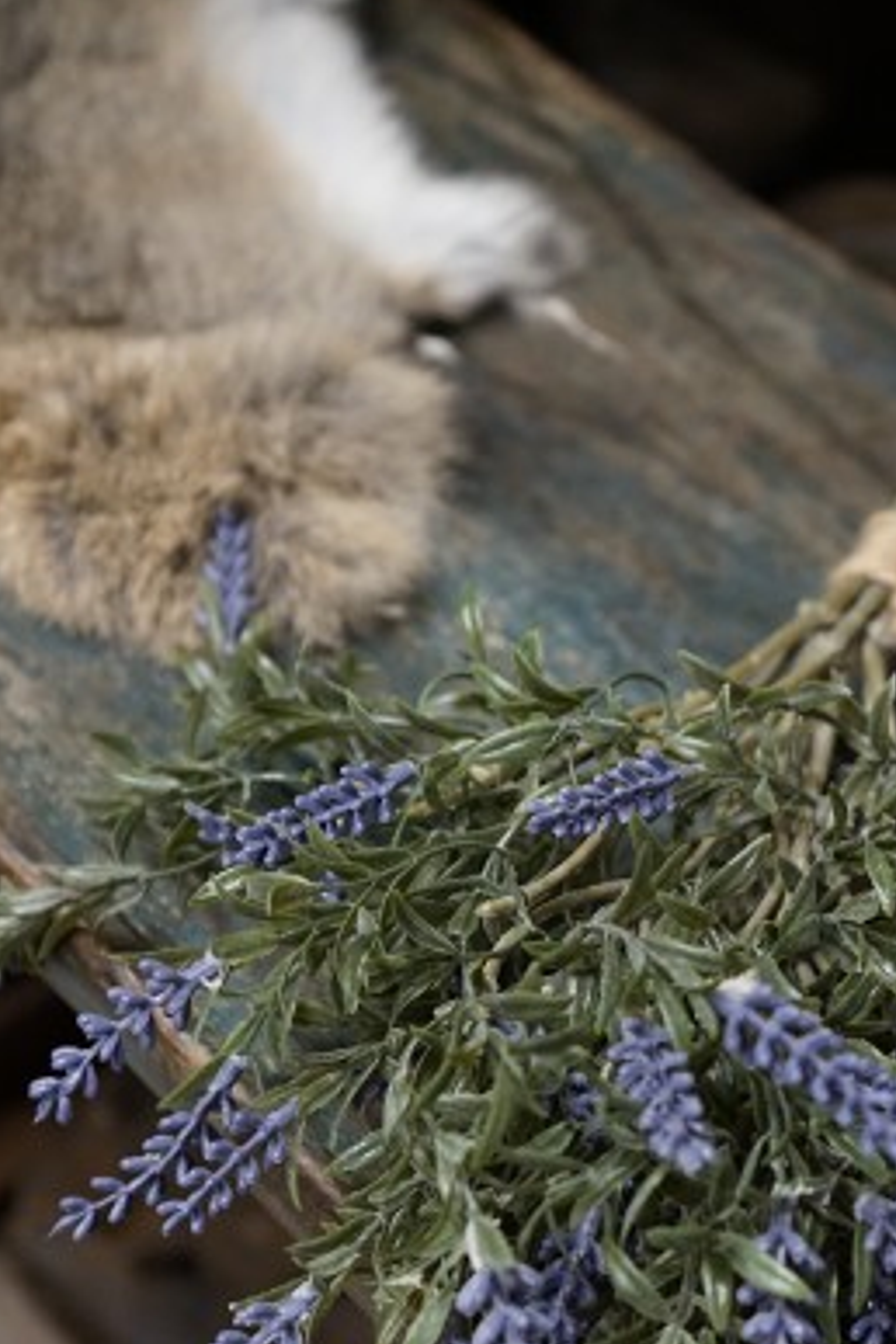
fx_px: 2314
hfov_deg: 21.8
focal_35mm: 62
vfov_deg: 31.8
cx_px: 604
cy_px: 997
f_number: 4
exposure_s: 1/60
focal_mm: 40
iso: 2000
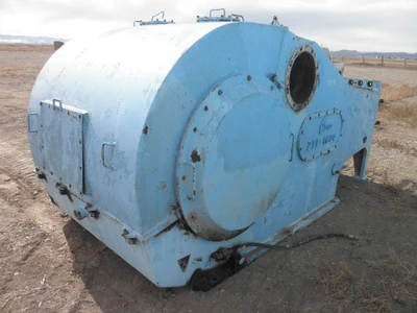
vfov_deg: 49.7
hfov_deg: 63.4
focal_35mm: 28
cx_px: 208
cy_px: 156
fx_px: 337
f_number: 8.5
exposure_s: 1/80
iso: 64
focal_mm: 5
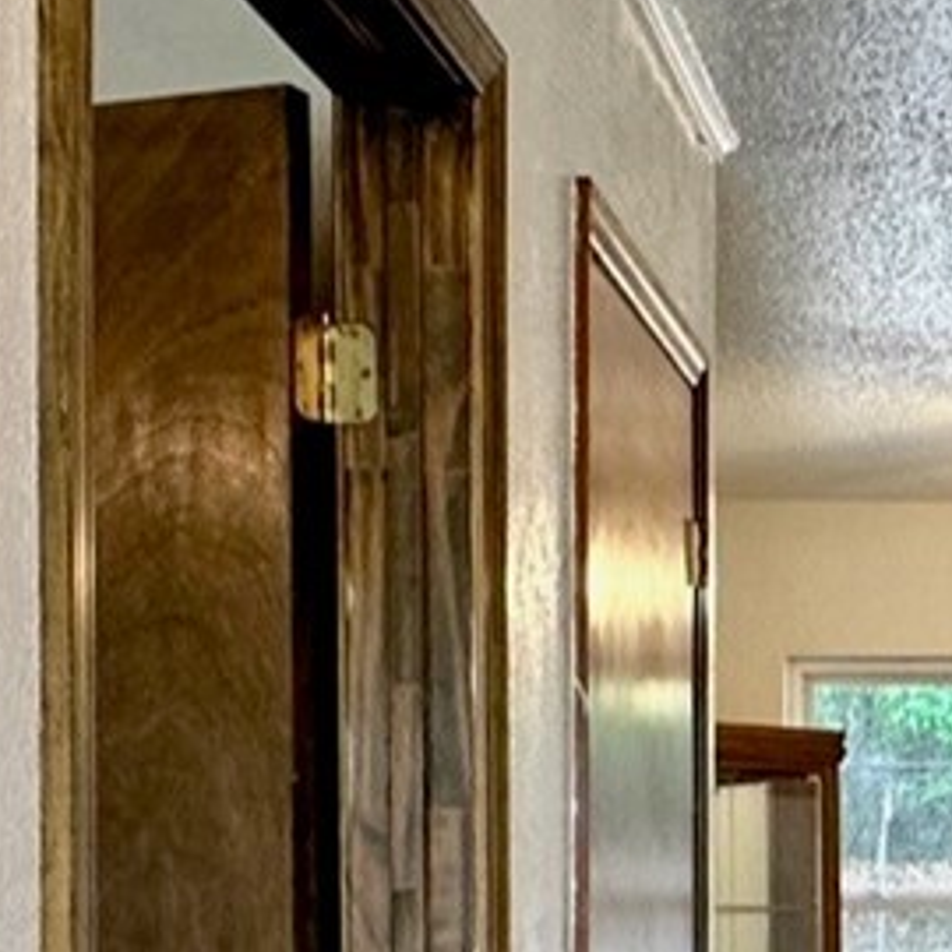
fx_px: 2738
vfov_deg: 19.2
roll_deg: +0.0
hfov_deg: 18.3
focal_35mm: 88
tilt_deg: -0.5
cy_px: 957
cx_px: 1245
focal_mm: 2.22
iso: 200
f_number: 2.2
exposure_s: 1/120
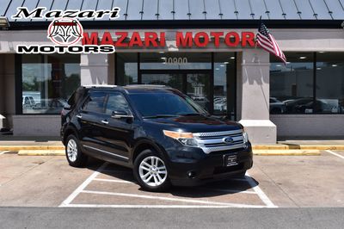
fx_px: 415
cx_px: 172
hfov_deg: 45.0
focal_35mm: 44
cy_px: 114
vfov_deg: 30.8
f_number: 11
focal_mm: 29
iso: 320
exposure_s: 1/500
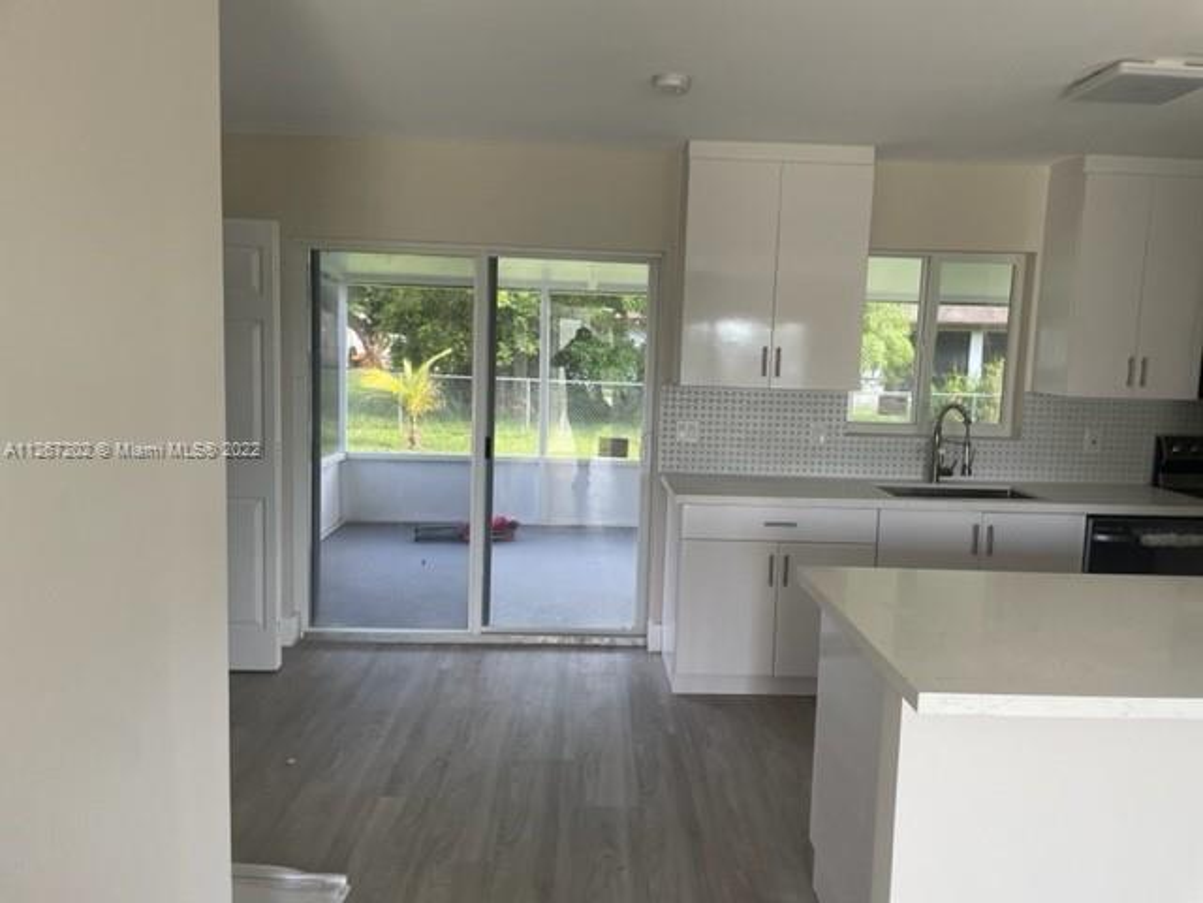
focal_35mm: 26
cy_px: 452
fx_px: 904
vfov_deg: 53.1
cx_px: 602
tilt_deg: -5.1
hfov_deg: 67.3
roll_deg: -1.1
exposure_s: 1/121
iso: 125
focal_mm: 4.2
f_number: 1.6
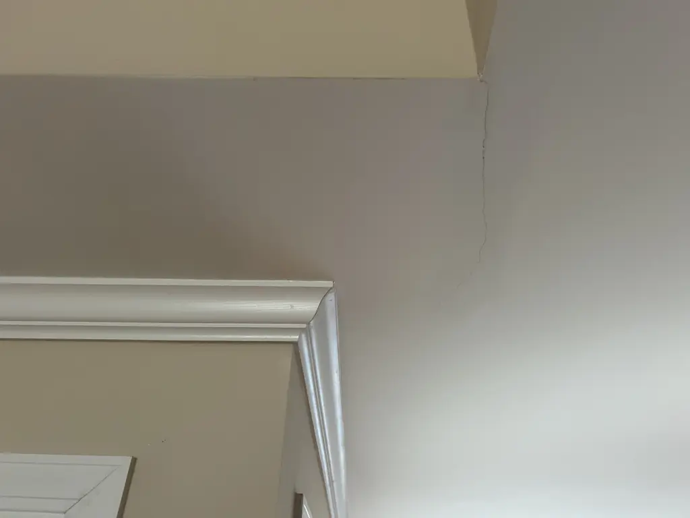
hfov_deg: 67.3
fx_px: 518
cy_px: 259
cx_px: 345
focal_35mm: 26
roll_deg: -1.6
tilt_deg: +36.3
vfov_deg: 53.1
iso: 250
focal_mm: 5.7
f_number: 1.5
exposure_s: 1/60
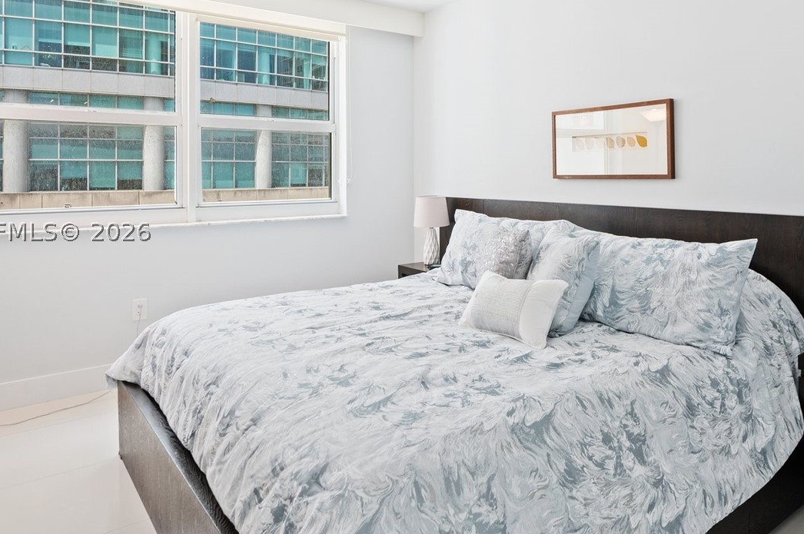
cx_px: 453
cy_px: 230
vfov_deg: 49.3
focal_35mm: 26
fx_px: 580
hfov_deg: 69.2
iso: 200
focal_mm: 16
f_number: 8
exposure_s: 1/13
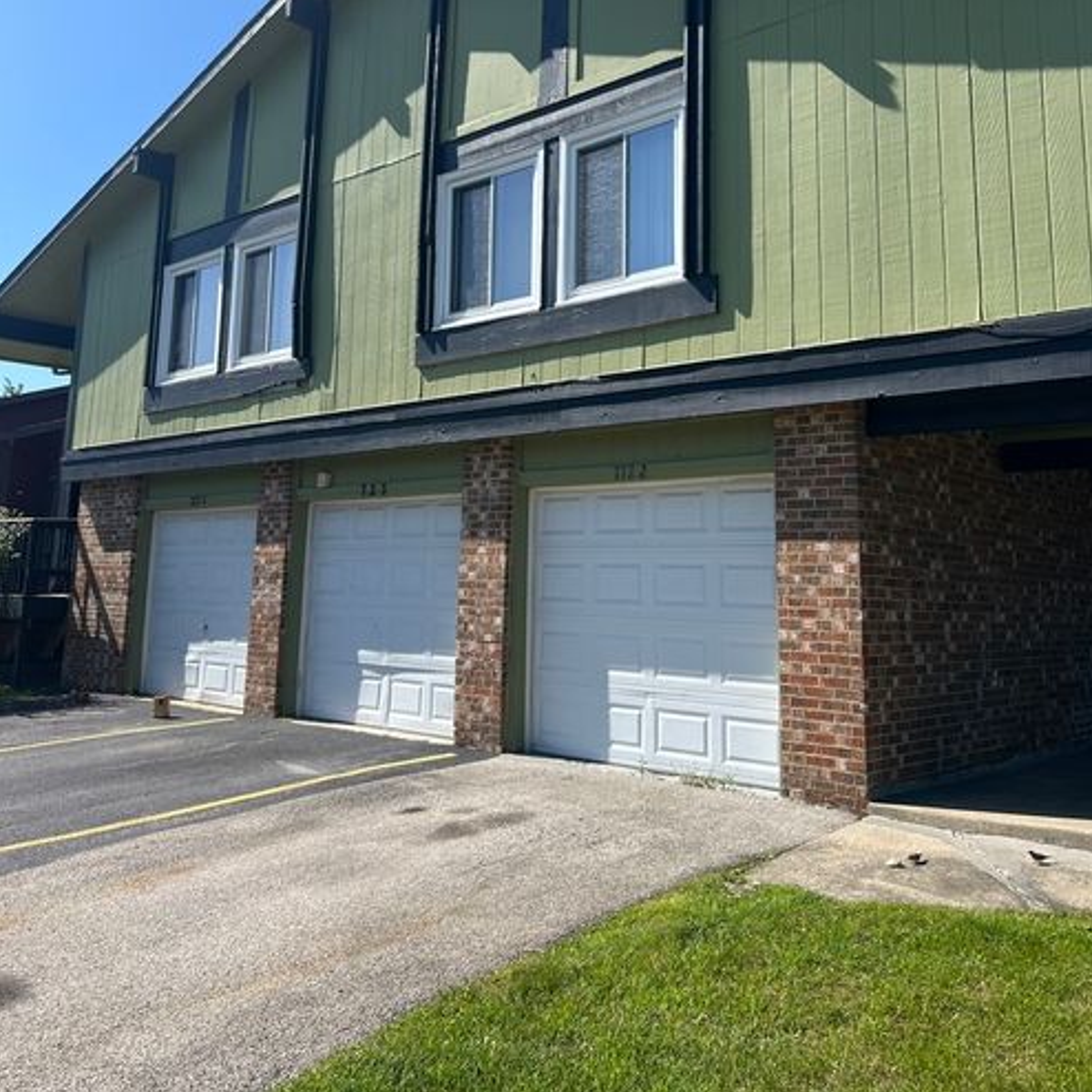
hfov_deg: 52.5
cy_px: 381
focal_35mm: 31
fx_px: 1106
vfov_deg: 51.7
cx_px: 548
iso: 50
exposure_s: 1/3460
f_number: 1.5
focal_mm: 5.7
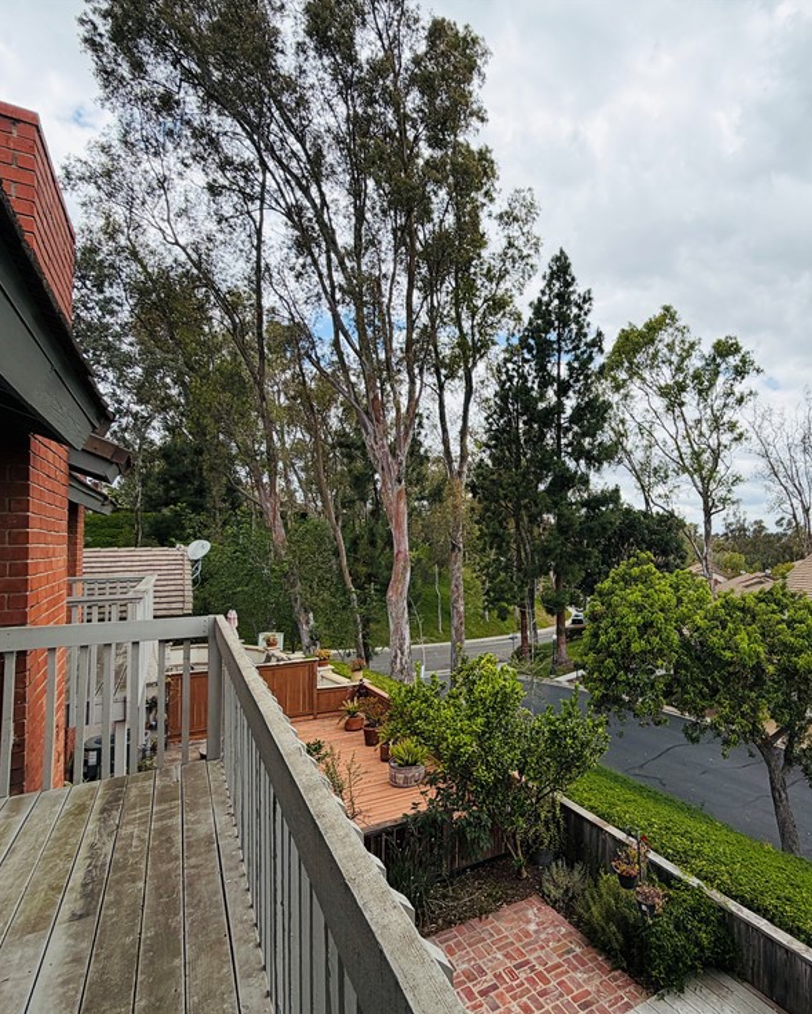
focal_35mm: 19
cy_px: 524
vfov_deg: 83.3
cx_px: 575
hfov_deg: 67.8
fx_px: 571
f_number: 2.2
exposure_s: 1/770
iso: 20
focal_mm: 2.22
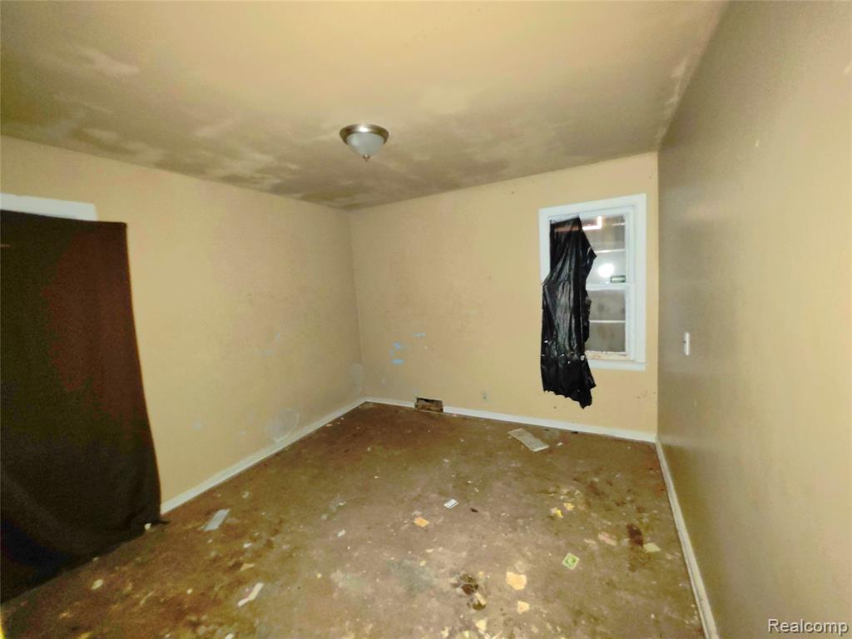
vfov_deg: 89.9
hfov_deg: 106.2
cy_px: 320
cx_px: 426
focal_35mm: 13
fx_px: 320
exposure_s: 1/14.1
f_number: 1.9
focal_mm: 2.2
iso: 400
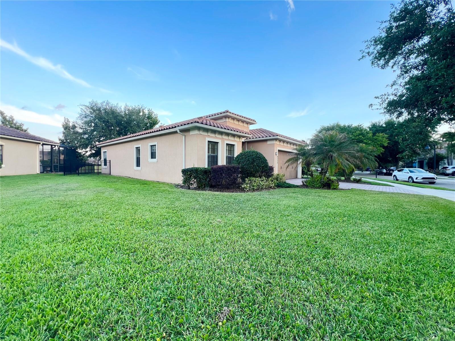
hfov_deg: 106.2
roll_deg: -0.9
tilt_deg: -2.4
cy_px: 170
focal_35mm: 13
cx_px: 228
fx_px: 171
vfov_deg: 89.9
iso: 32
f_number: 1.8
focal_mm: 1.57
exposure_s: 1/99
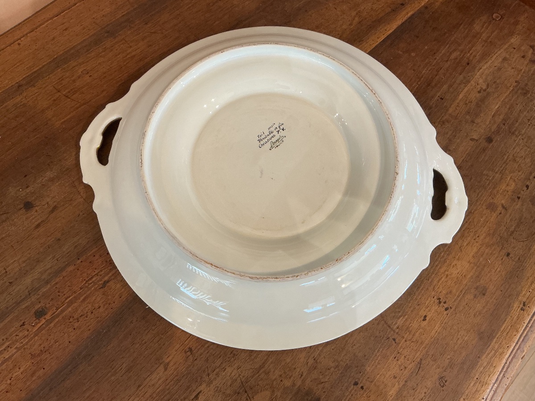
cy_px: 200
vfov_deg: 48.2
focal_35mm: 29
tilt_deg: -67.7
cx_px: 268
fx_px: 448
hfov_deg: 61.7
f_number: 1.8
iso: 100
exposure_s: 1/60
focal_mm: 3
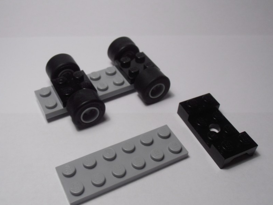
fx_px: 331
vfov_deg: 34.3
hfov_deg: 44.7
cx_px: 120
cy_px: 110
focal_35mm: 42
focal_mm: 6.61
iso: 80
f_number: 3.9
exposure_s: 1/80
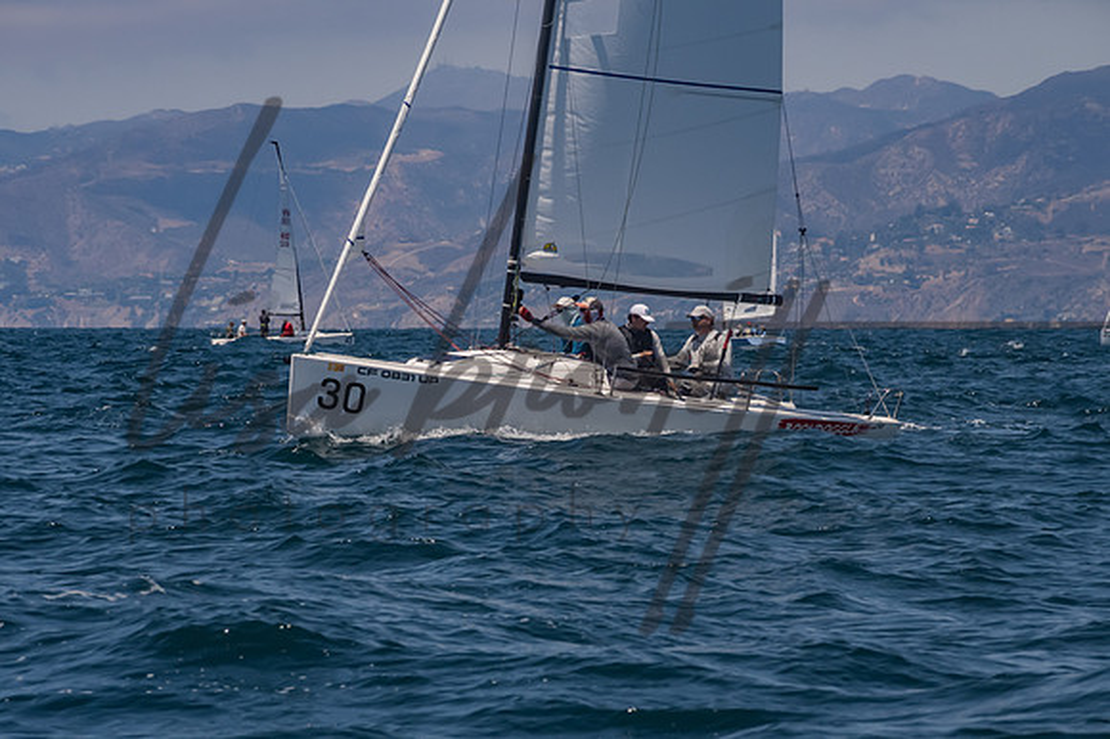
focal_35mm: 292
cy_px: 370
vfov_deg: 4.7
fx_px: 8998
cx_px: 555
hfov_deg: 7.1
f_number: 14
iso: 640
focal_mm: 195
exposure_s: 1/1250
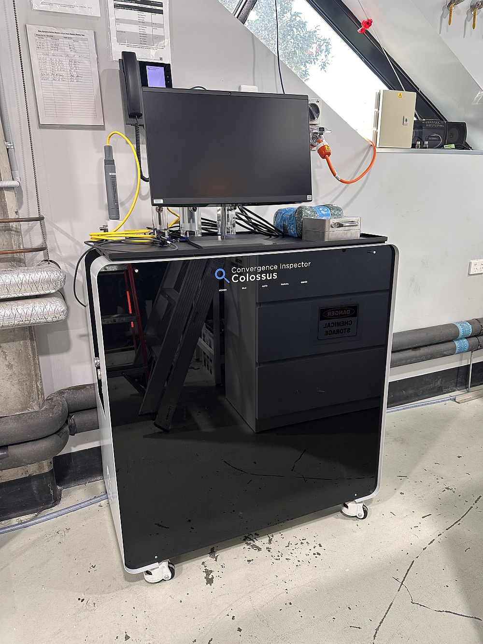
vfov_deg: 71.6
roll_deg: +0.5
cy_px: 322
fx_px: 446
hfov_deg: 56.8
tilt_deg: -15.3
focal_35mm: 24
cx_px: 242
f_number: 1.78
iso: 160
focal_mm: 6.86
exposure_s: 1/100
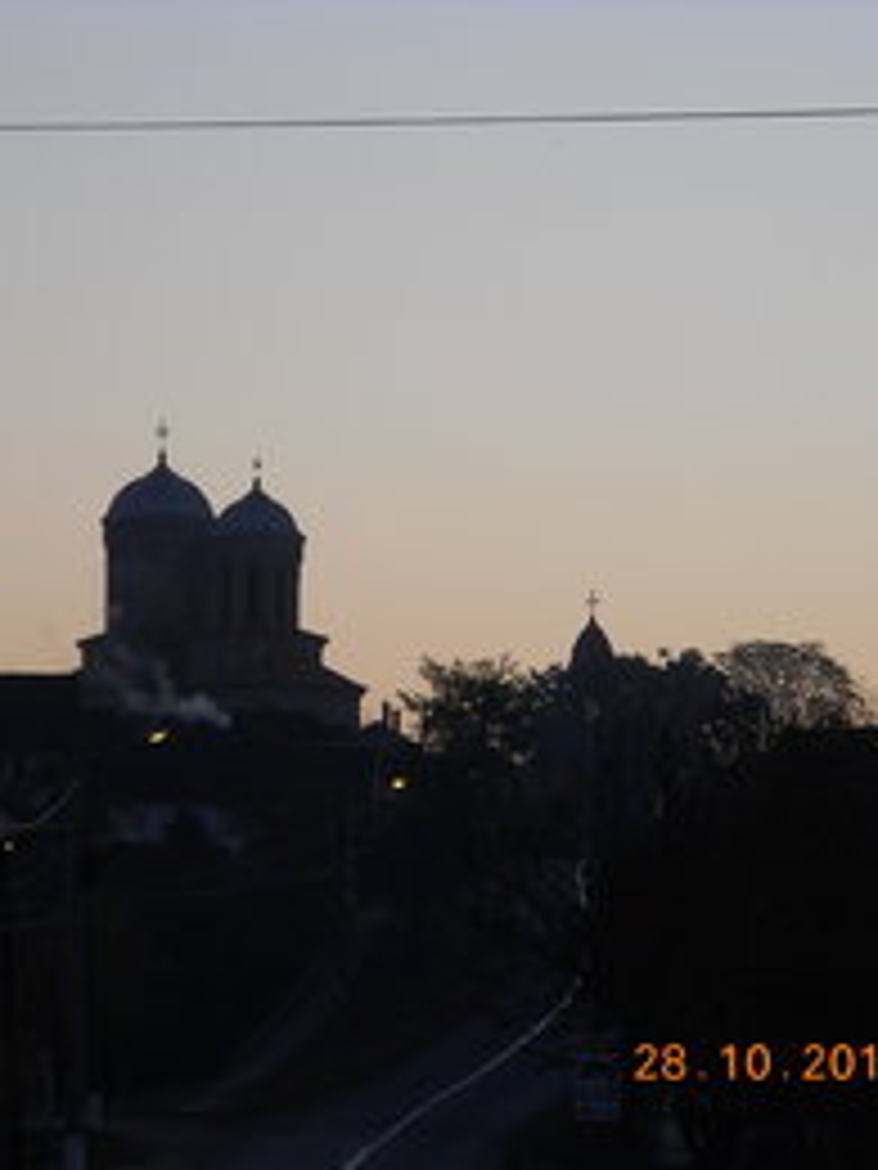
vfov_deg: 10.1
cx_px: 356
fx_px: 6595
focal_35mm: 195
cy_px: 587
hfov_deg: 7.6
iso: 125
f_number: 6.7
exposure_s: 1/60
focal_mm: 24.03
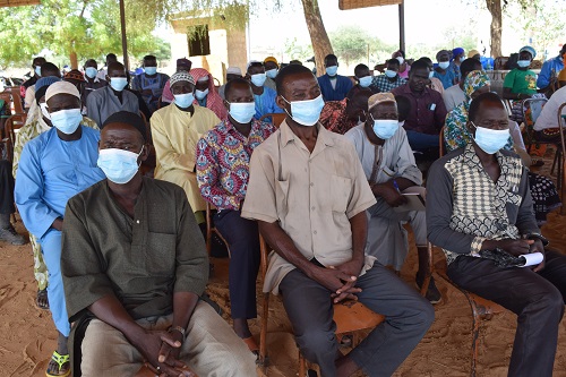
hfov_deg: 53.1
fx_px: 566
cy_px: 188
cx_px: 283
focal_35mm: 36
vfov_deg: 36.8
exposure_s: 1/160
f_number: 6.3
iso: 400
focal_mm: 24
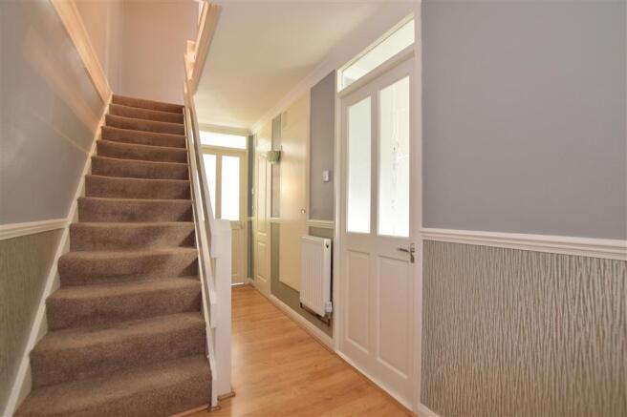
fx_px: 261
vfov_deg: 77.3
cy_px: 208
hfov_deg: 100.4
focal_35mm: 15
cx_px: 314
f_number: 8
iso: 400
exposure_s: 1.3
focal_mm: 10
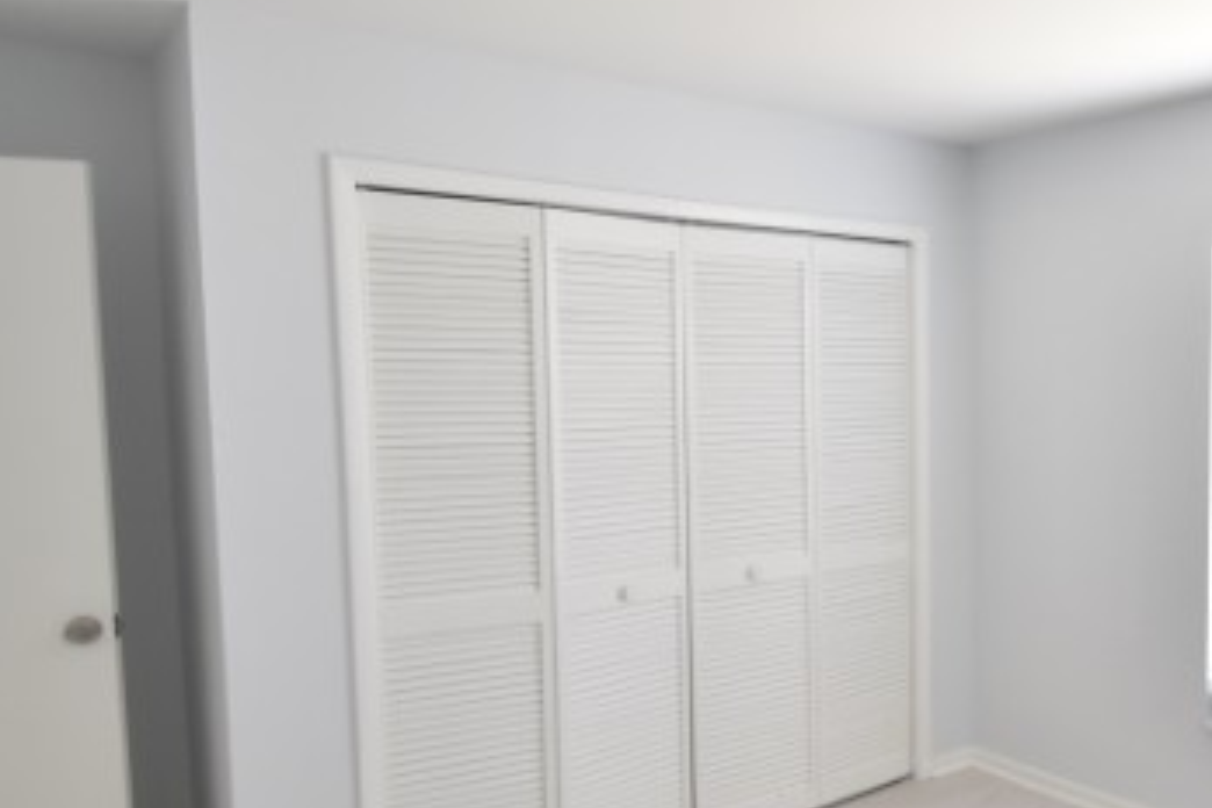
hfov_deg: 54.1
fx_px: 1044
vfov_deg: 42.3
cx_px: 1045
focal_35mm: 31
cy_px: 446
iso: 800
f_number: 3.5
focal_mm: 10
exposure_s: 1/90
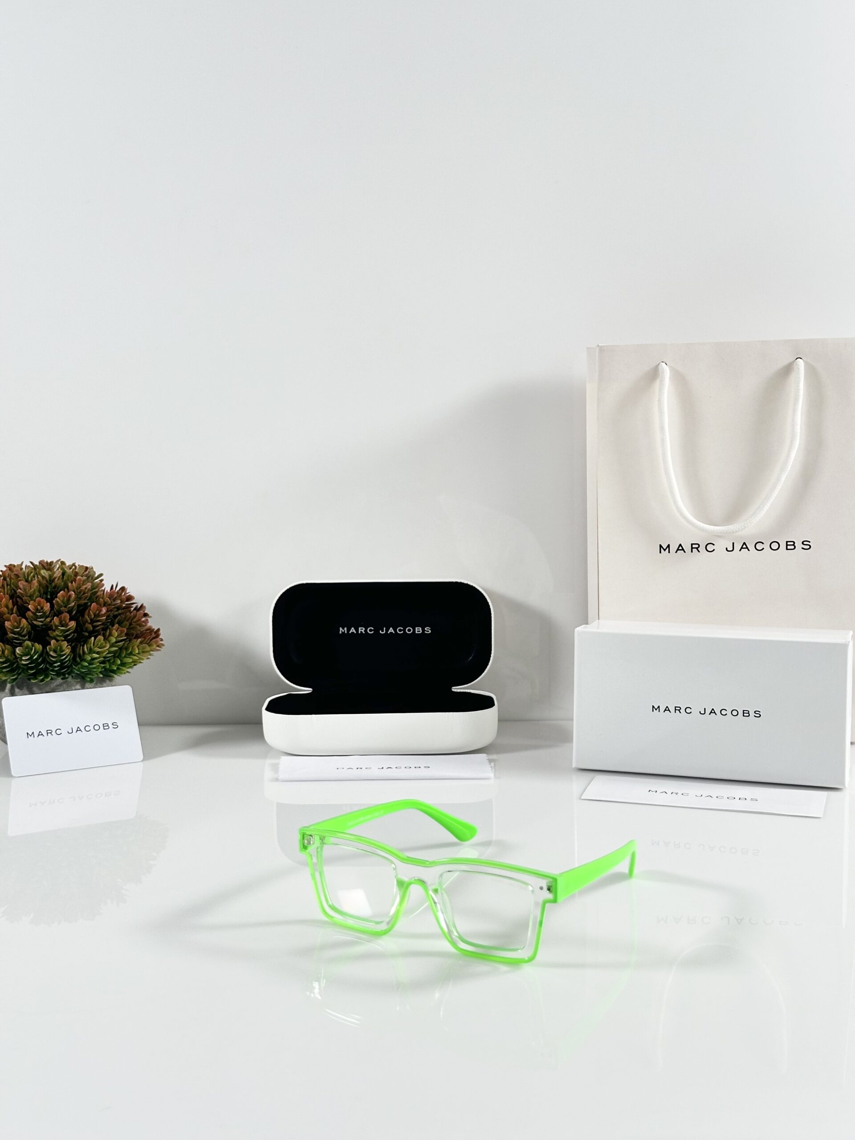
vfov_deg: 39.7
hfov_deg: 30.3
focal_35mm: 48
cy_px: 570
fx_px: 1581
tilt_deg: -8.8
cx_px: 428
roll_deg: +0.5
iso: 80
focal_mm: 6.86
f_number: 1.78
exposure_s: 1/100
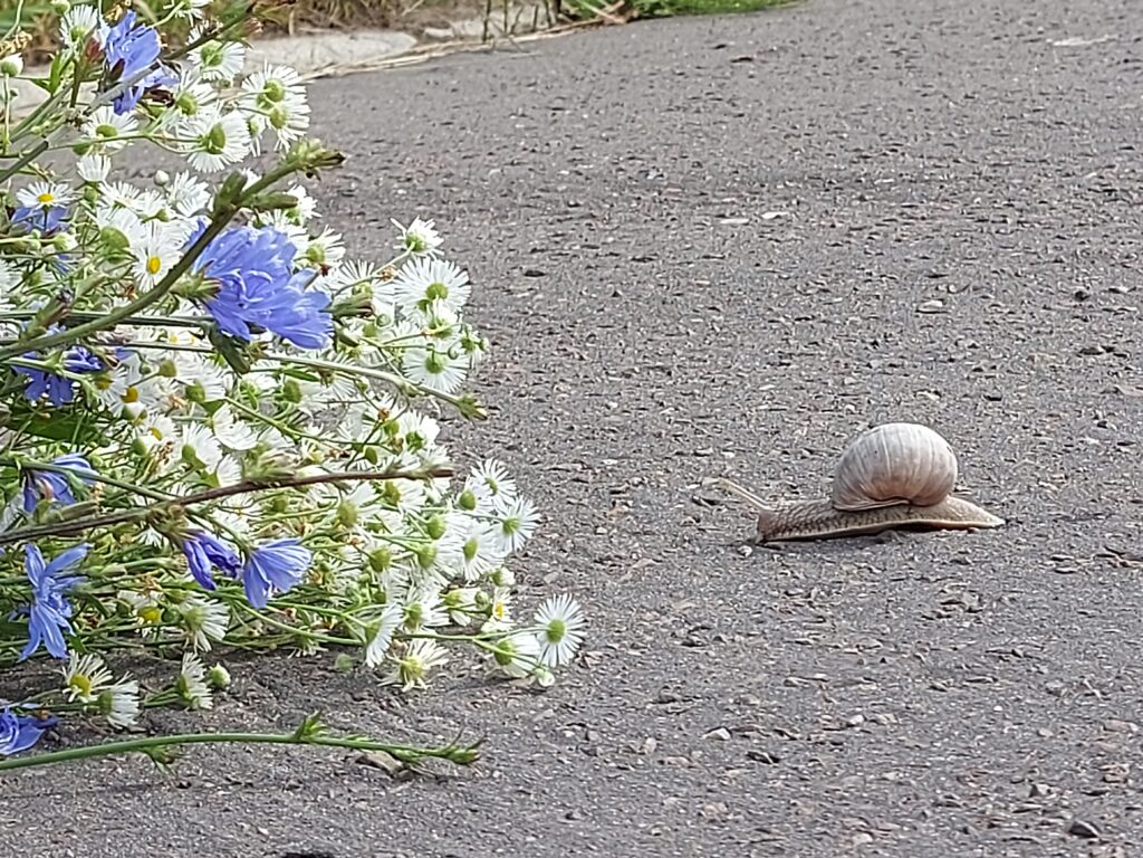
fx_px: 792
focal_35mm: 24
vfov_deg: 56.8
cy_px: 429
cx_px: 572
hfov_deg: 71.6
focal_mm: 5.23
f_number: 1.8
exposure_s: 1/521
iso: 32
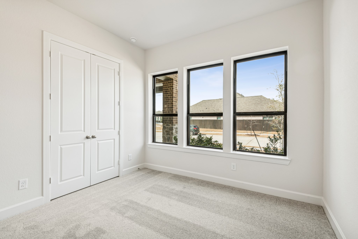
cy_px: 120
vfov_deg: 73.8
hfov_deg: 96.7
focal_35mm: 16
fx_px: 159
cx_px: 179
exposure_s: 1/30
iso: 160
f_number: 9
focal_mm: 16
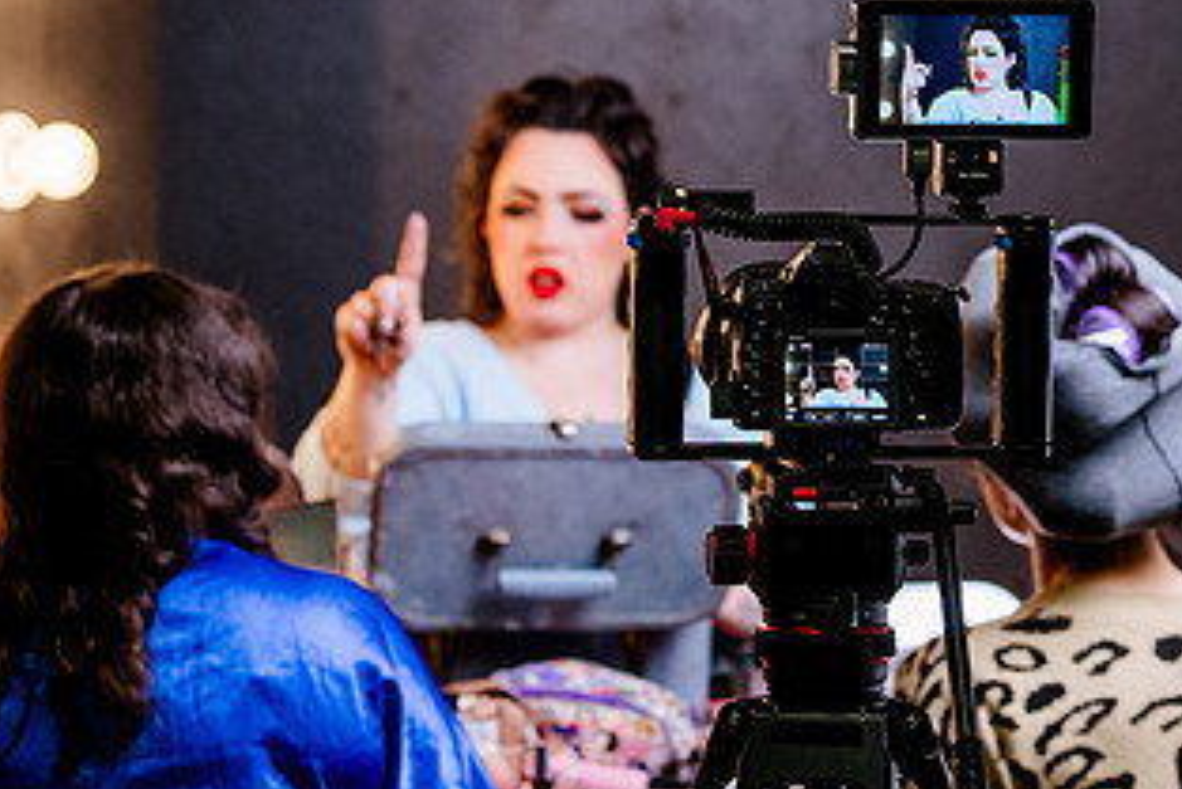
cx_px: 881
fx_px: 5091
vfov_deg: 8.8
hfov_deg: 13.2
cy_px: 115
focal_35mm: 155
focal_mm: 70
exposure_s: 1/200
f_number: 4
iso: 1250
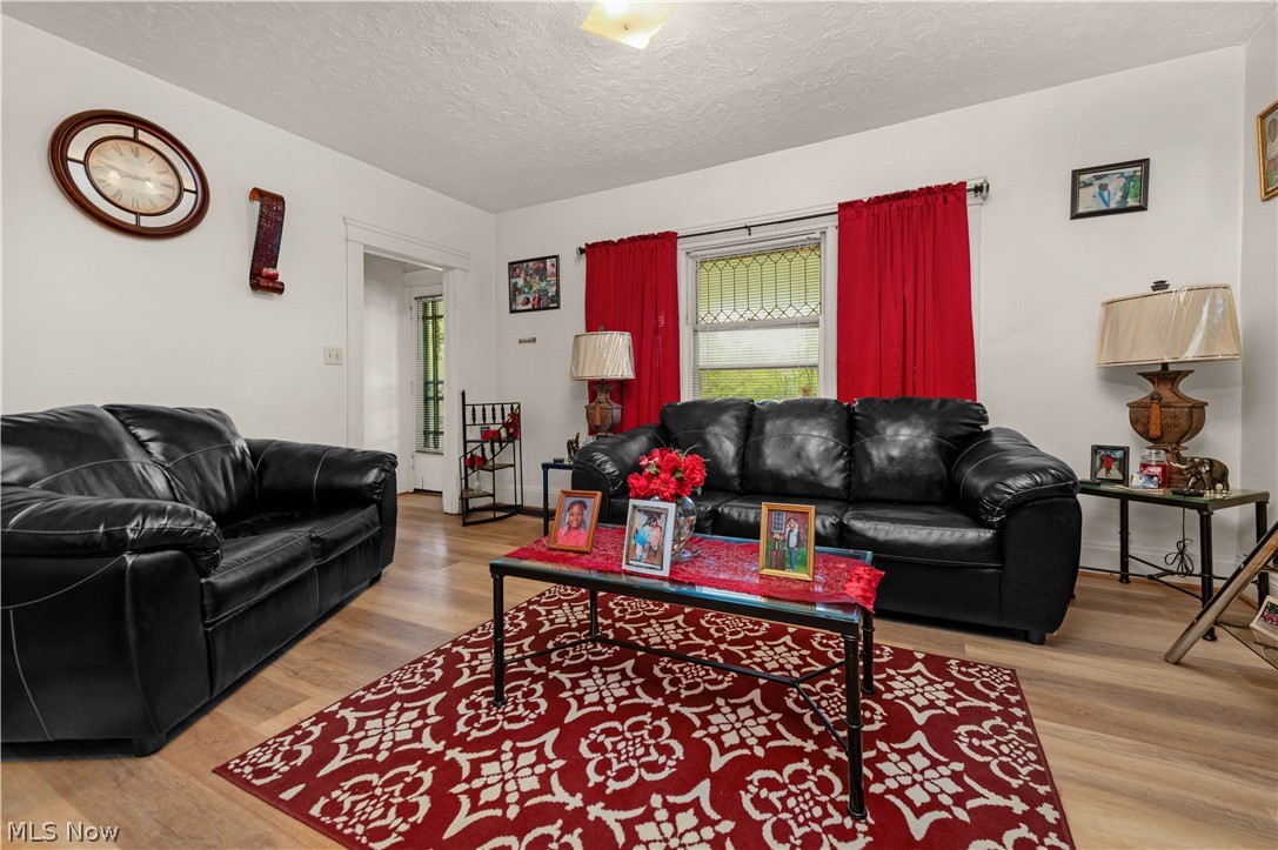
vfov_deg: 81.1
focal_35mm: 14
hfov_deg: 104.3
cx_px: 639
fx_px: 497
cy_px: 425
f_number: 7.1
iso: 320
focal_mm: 14
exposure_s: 1/60
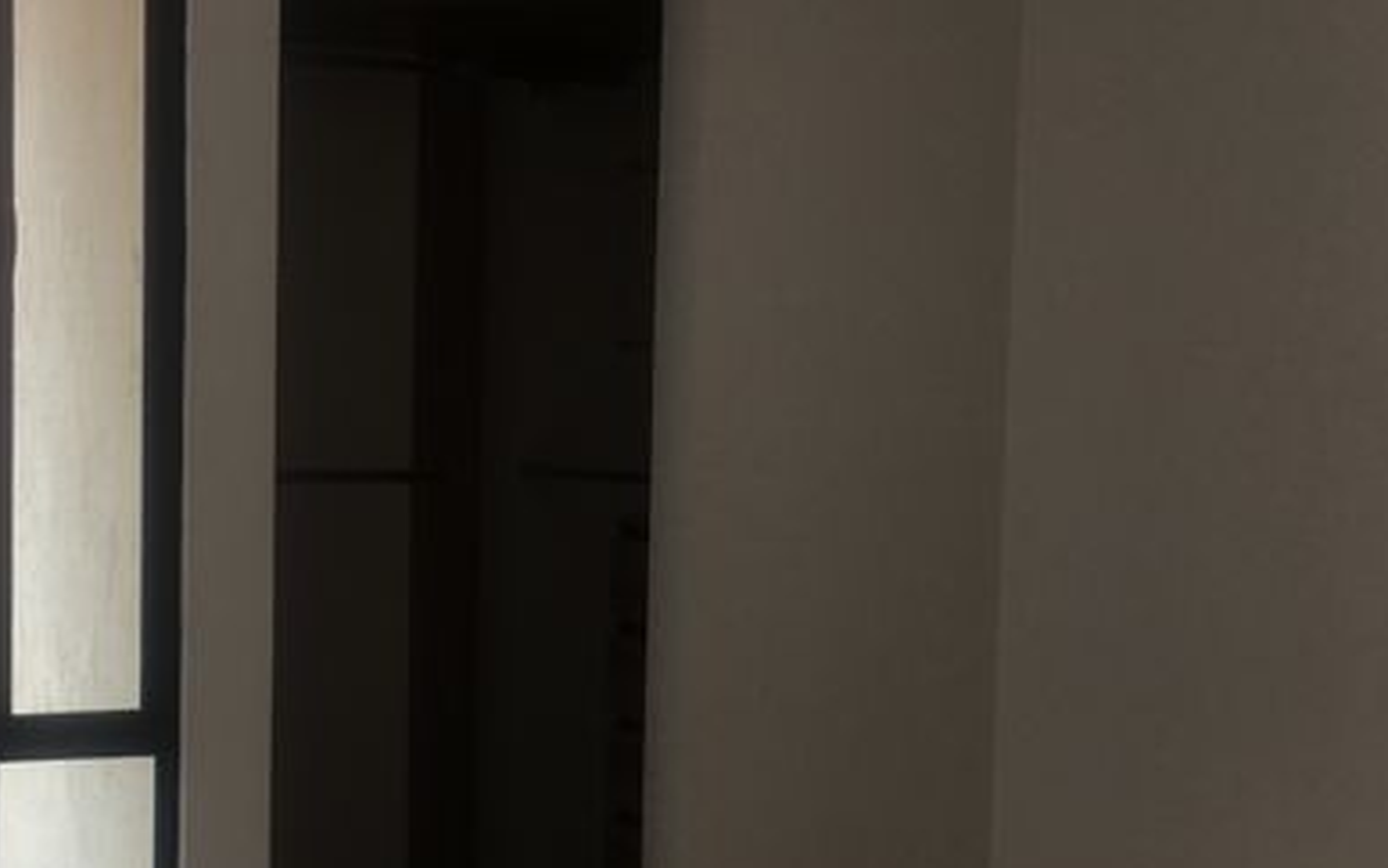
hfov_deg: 36.7
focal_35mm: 53
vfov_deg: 24.4
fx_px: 2005
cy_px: 549
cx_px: 256
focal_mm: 4.15
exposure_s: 1/146
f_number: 2.2
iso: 25
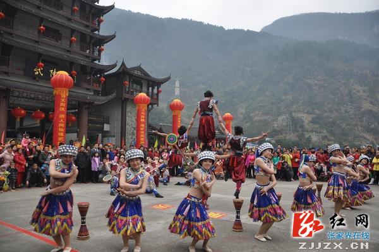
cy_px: 126
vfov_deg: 47.9
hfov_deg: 67.4
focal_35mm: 27
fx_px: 284
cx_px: 190
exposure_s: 1/500
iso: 200
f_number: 3.5
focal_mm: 18
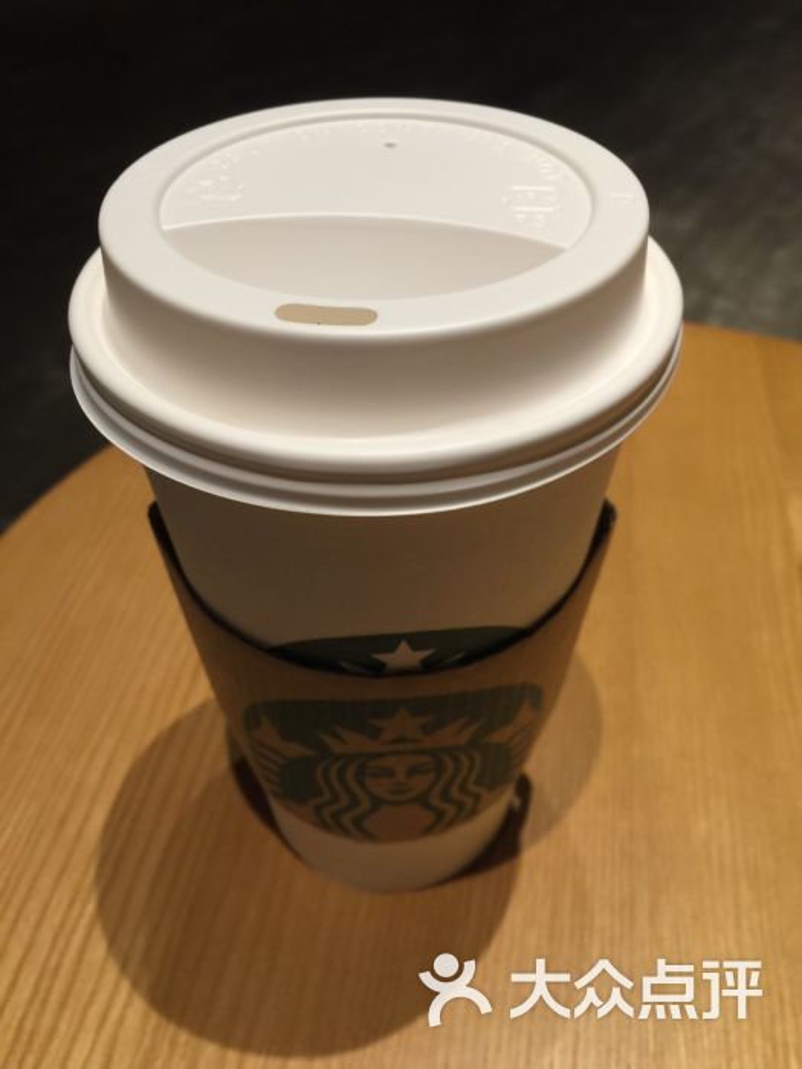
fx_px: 896
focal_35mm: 29
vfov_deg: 61.7
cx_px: 401
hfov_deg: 48.2
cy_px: 534
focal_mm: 4.15
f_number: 2.2
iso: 40
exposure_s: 1/33
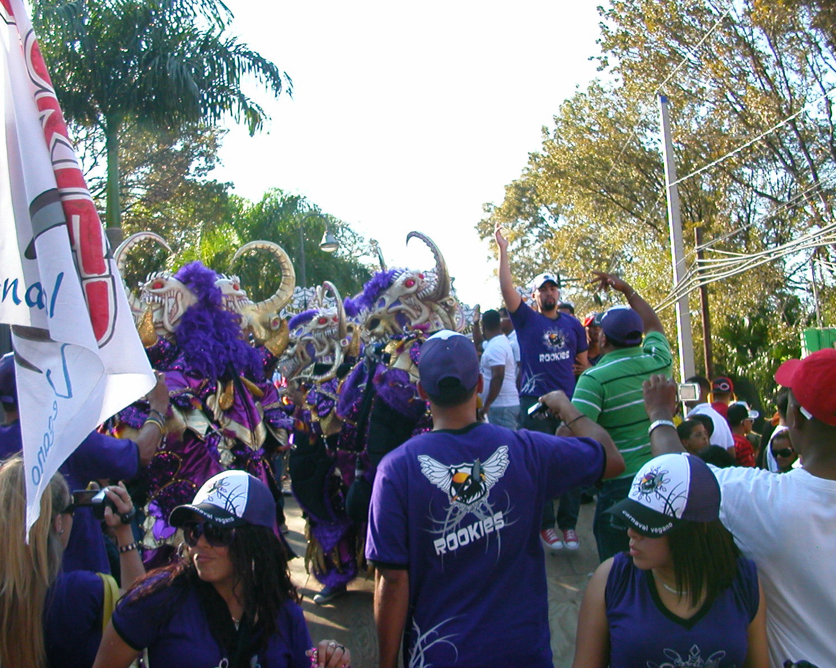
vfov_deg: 38.2
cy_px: 333
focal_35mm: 39
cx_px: 392
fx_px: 965
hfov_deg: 46.8
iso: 100
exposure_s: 1/345
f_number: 2.7
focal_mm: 5.6
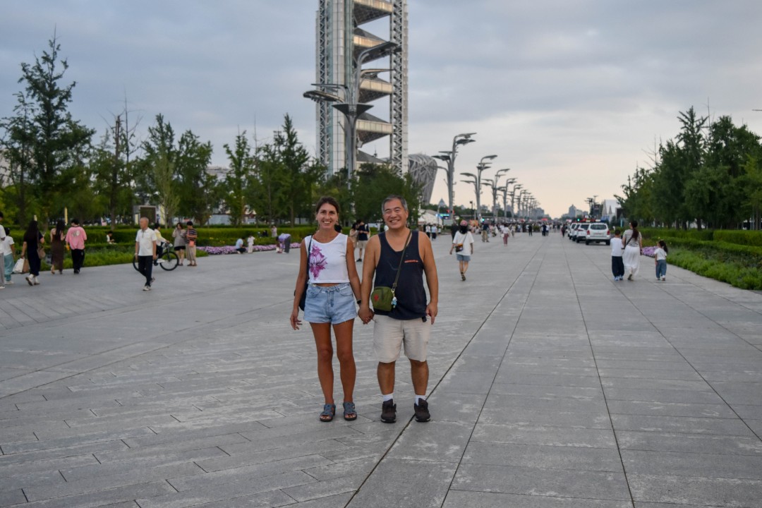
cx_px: 381
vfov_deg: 38.4
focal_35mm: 34
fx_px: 730
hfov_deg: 55.1
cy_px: 254
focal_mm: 23
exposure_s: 1/1000
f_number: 4
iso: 720
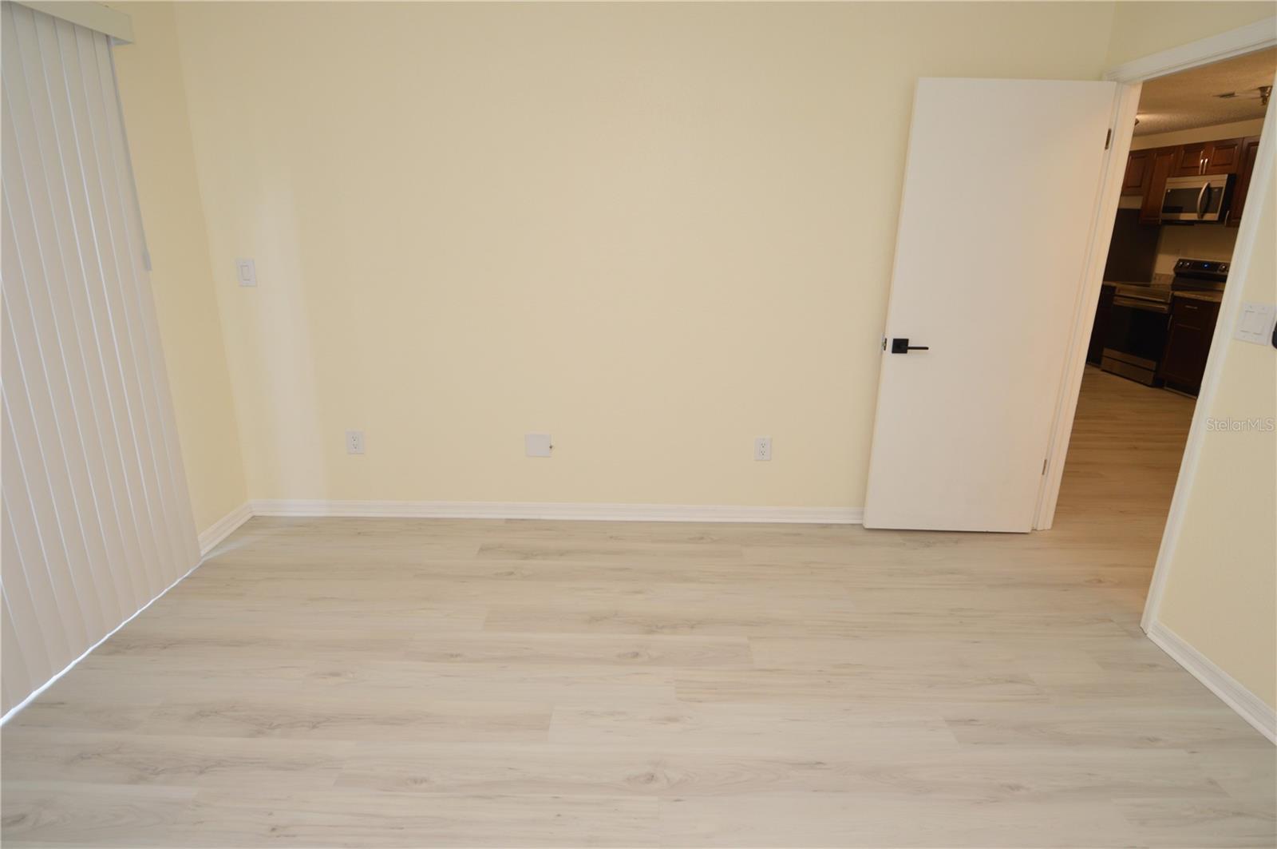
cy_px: 424
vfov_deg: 67.3
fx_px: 638
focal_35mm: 18
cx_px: 638
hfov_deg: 90.1
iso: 400
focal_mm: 12
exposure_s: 1/80
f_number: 4.5
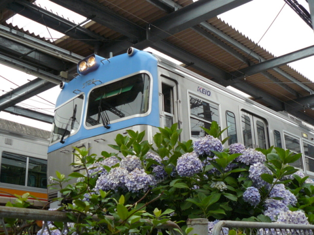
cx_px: 157
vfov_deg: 32.2
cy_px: 118
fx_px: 408
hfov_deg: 42.1
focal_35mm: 45
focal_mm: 6
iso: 200
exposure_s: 1/200
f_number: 2.8
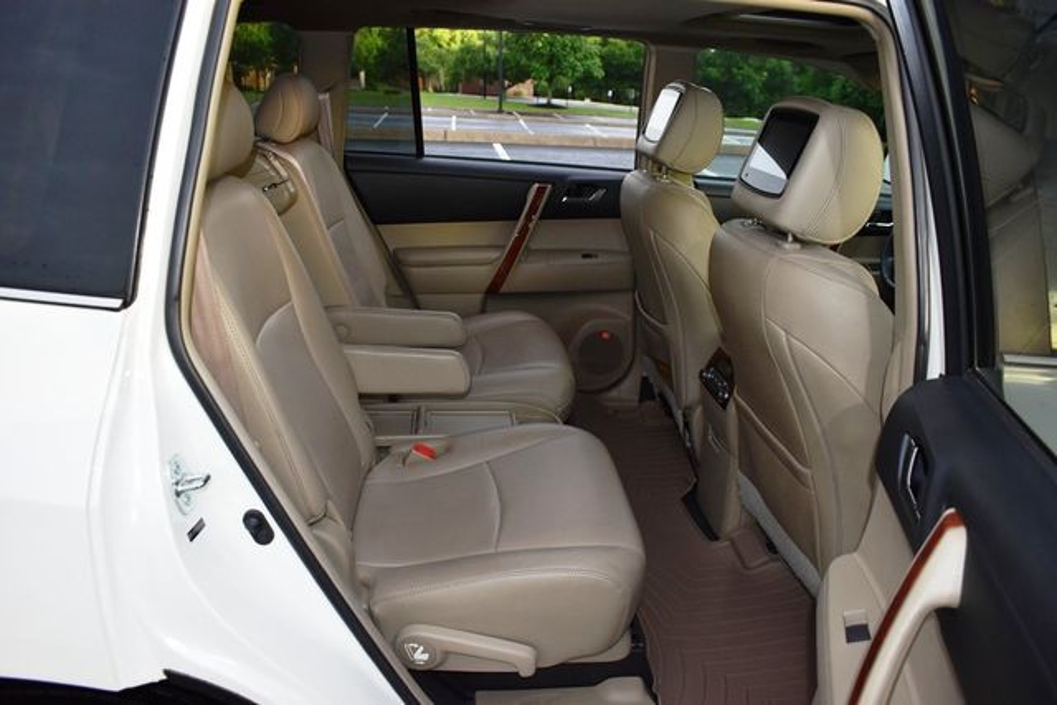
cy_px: 352
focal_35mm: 27
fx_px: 793
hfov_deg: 67.4
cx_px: 528
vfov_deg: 48.0
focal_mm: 18
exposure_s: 1/200
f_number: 4.5
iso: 800
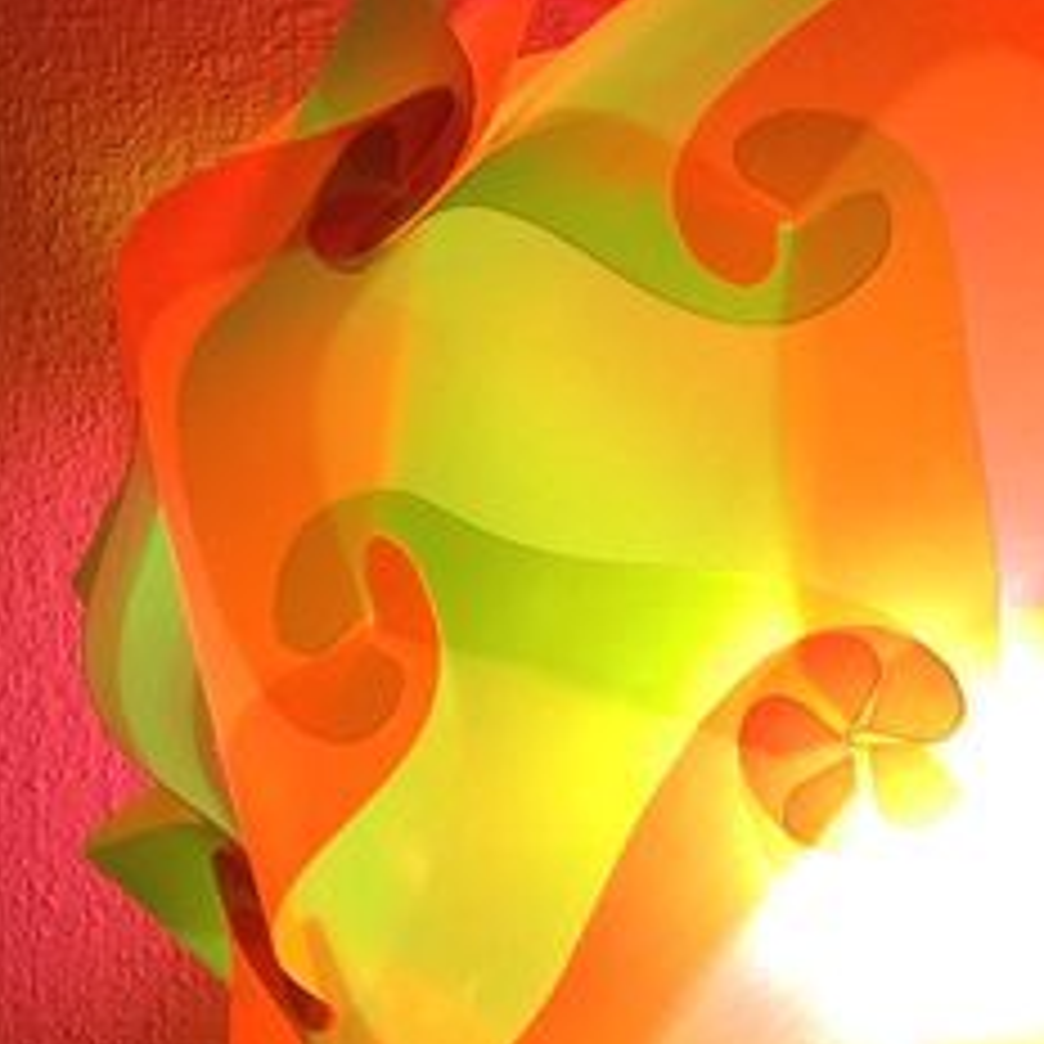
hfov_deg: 13.1
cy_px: 668
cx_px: 716
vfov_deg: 13.1
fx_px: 4538
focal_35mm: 133
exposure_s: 1/50
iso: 80
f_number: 2.4
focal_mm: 4.28
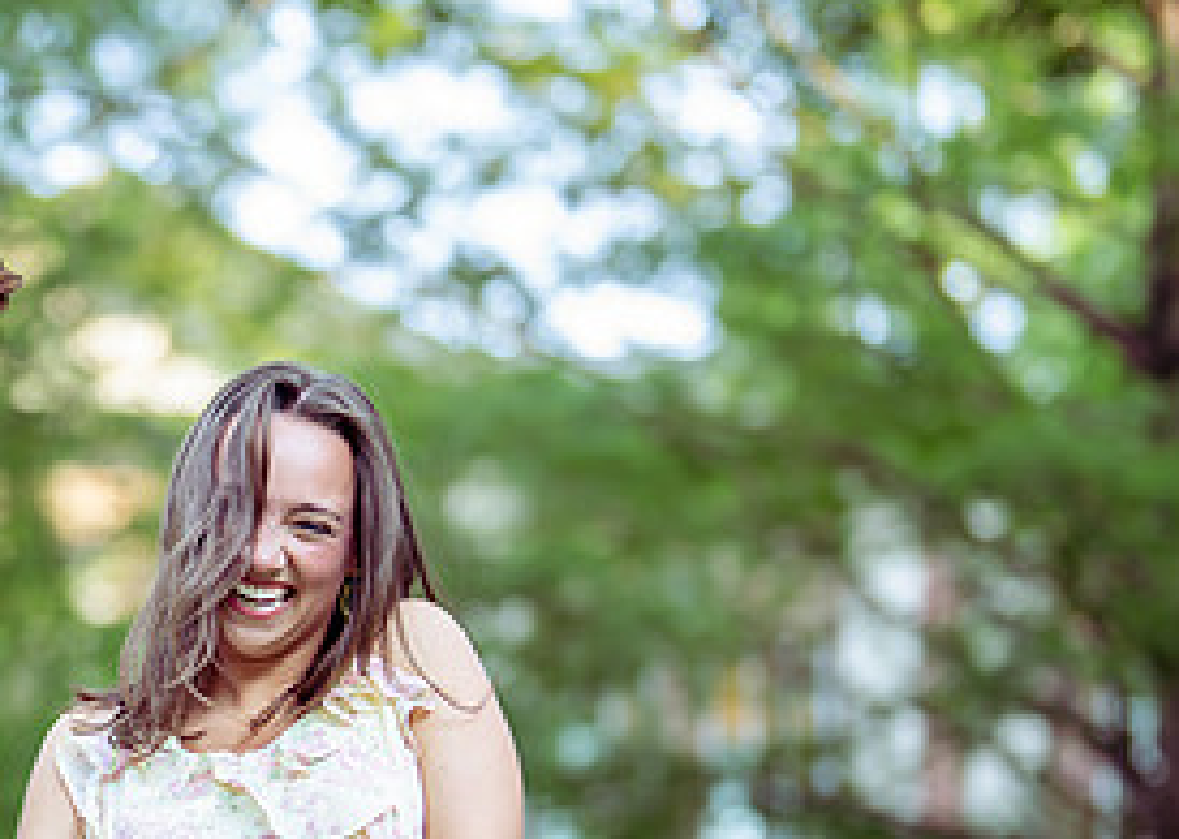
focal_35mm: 131
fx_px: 4381
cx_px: 89
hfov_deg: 15.1
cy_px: 622
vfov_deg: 10.9
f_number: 1.2
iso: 500
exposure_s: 1/1000
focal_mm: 50
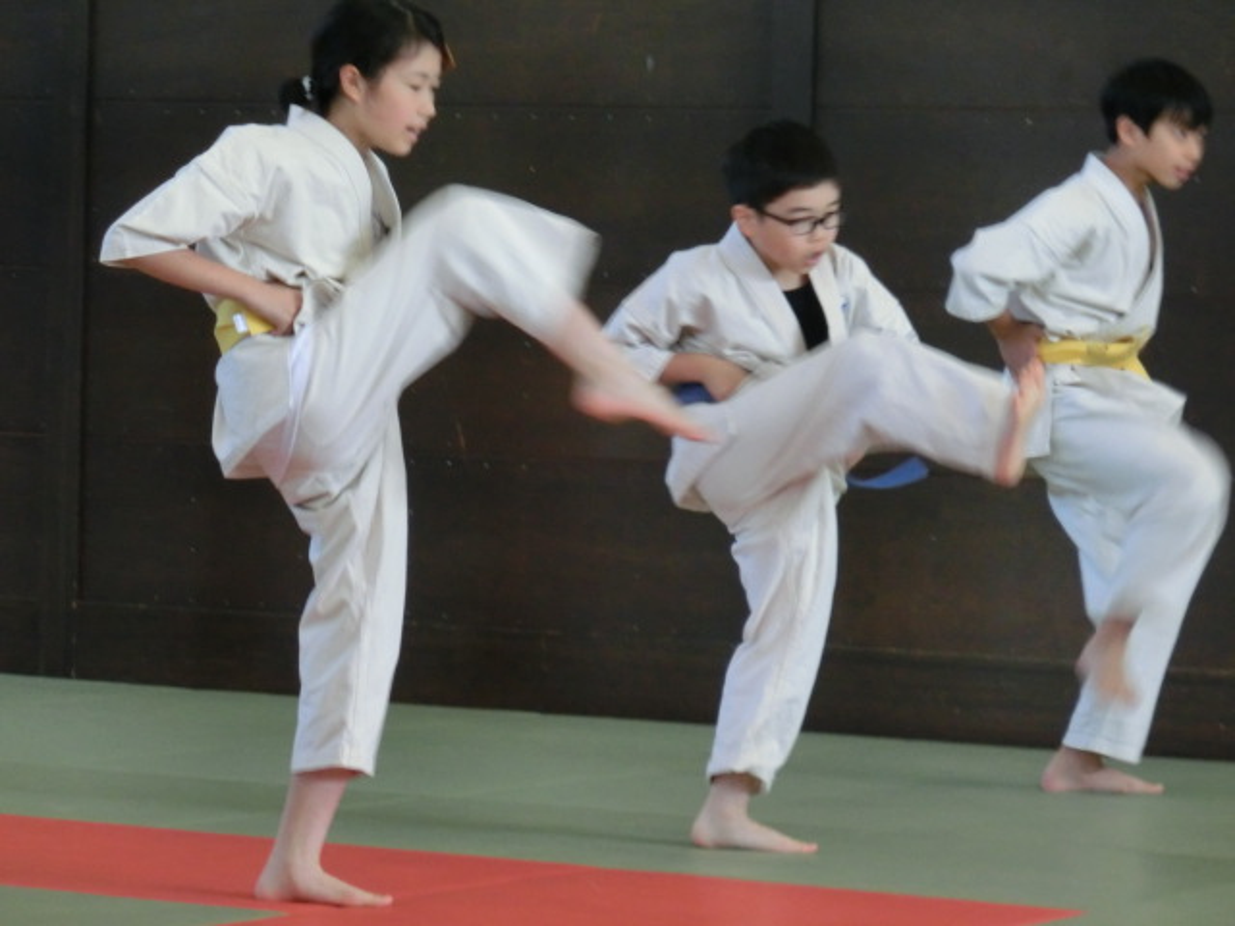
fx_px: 6208
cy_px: 463
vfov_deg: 8.5
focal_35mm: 174
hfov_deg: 11.4
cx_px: 618
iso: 800
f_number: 5.8
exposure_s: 1/50
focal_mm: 31.1
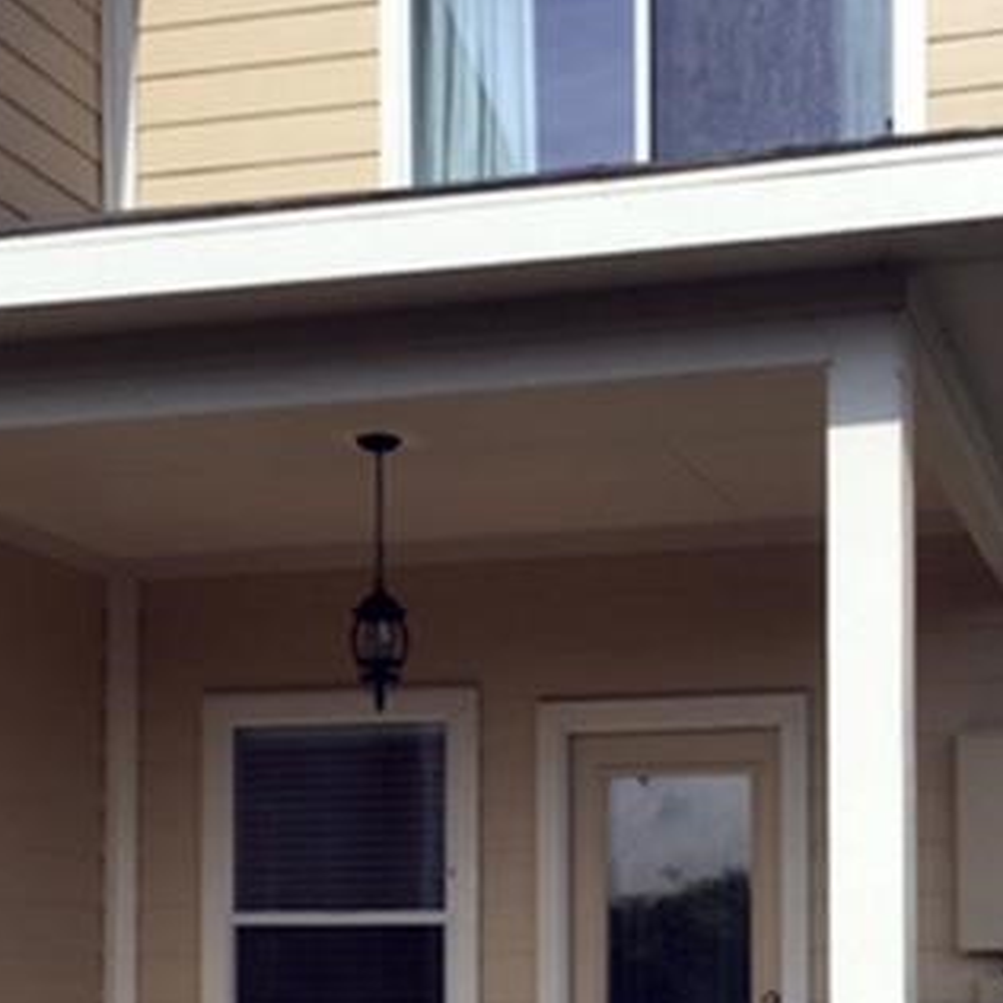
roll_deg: -0.5
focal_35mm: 65
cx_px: 662
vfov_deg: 25.7
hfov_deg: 26.4
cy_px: 901
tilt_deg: +1.7
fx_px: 2131
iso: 32
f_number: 2.2
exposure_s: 1/4950
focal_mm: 4.15
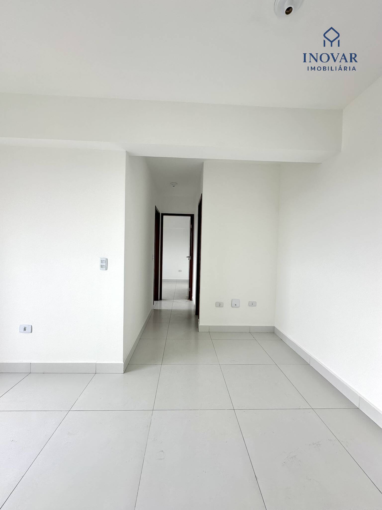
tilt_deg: +0.7
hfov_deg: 85.7
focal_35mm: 14
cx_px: 191
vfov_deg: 102.1
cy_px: 255
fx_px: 206
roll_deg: -2.5
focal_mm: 2.22
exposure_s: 1/113
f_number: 2.2
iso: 40
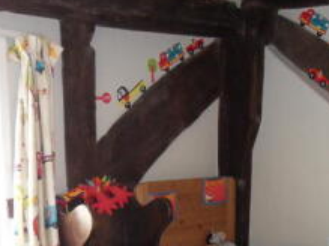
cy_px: 286
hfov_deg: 30.1
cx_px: 211
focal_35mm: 64
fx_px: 608
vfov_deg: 21.5
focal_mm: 4.2
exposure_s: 1/30
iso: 200
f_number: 3.3
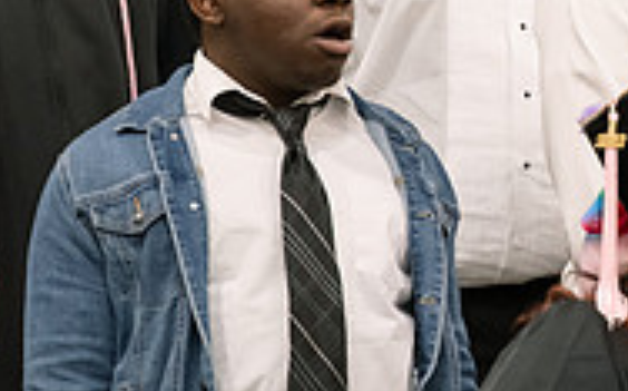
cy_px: 2
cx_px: 765
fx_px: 10770
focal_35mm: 630
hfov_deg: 3.3
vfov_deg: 2.1
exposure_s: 1/200
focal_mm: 200
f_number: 3.5
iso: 2500
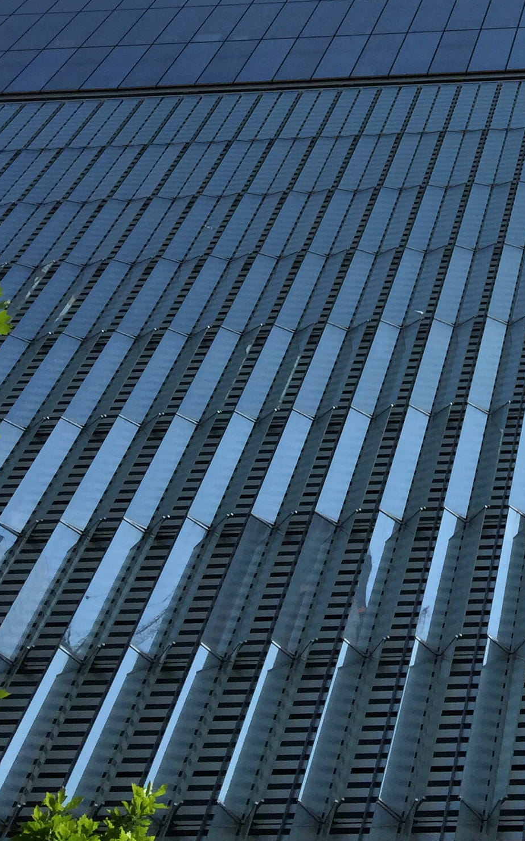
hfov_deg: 18.2
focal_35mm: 68
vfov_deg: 29.0
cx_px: 628
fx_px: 1557
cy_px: 81
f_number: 2.2
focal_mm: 4.15
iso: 32
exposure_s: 1/2639
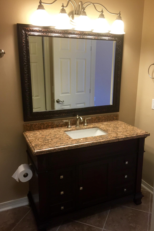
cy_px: 117
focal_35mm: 31
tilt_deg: -14.1
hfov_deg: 42.3
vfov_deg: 60.3
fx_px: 199
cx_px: 78
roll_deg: -0.4
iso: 40
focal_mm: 4.15
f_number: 2.2
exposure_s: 1/30
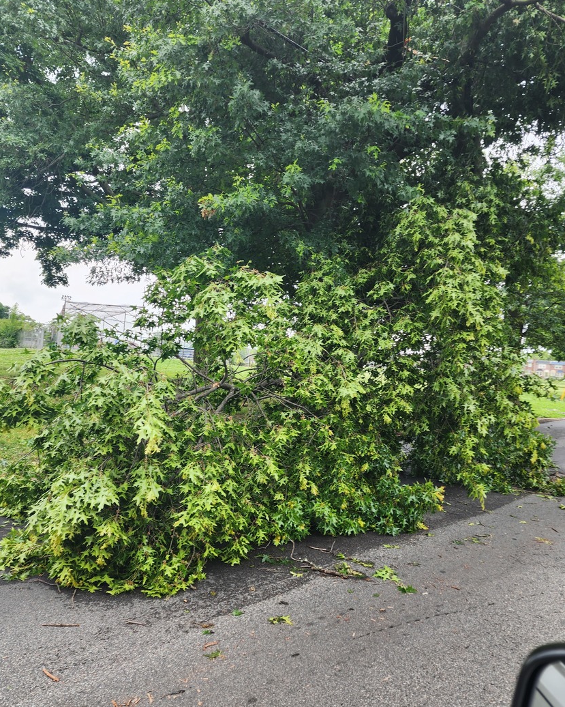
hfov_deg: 54.9
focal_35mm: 26
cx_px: 284
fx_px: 543
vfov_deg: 66.0
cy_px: 367
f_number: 1.8
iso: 16
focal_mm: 6.4
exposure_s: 1/180
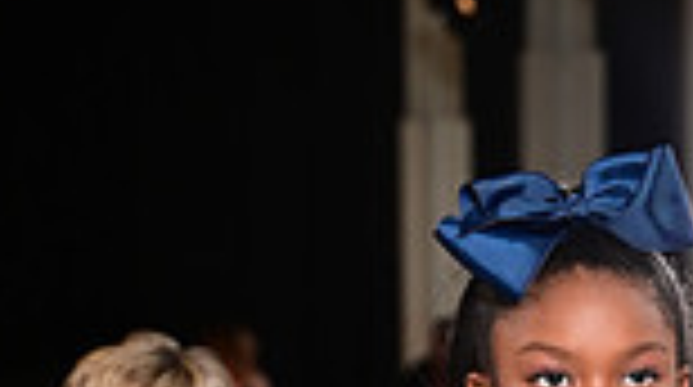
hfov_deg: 5.5
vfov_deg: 3.0
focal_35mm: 395
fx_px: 7246
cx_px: 549
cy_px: 1269
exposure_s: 1/125
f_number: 6.3
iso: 1000
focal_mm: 100
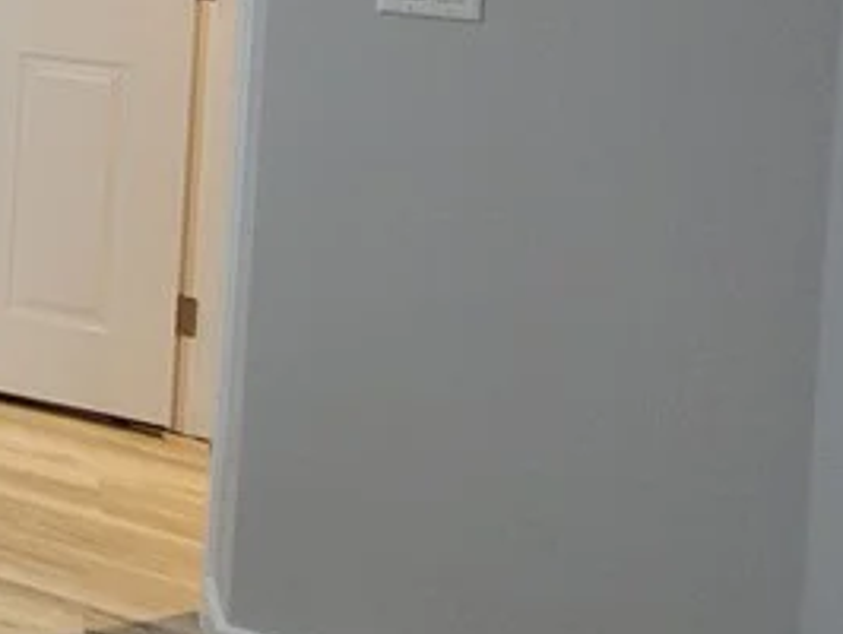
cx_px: -754
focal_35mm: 50
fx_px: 1219
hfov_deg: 20.9
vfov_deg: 24.9
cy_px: -209
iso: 320
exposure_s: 1/30
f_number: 2.2
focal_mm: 2.2
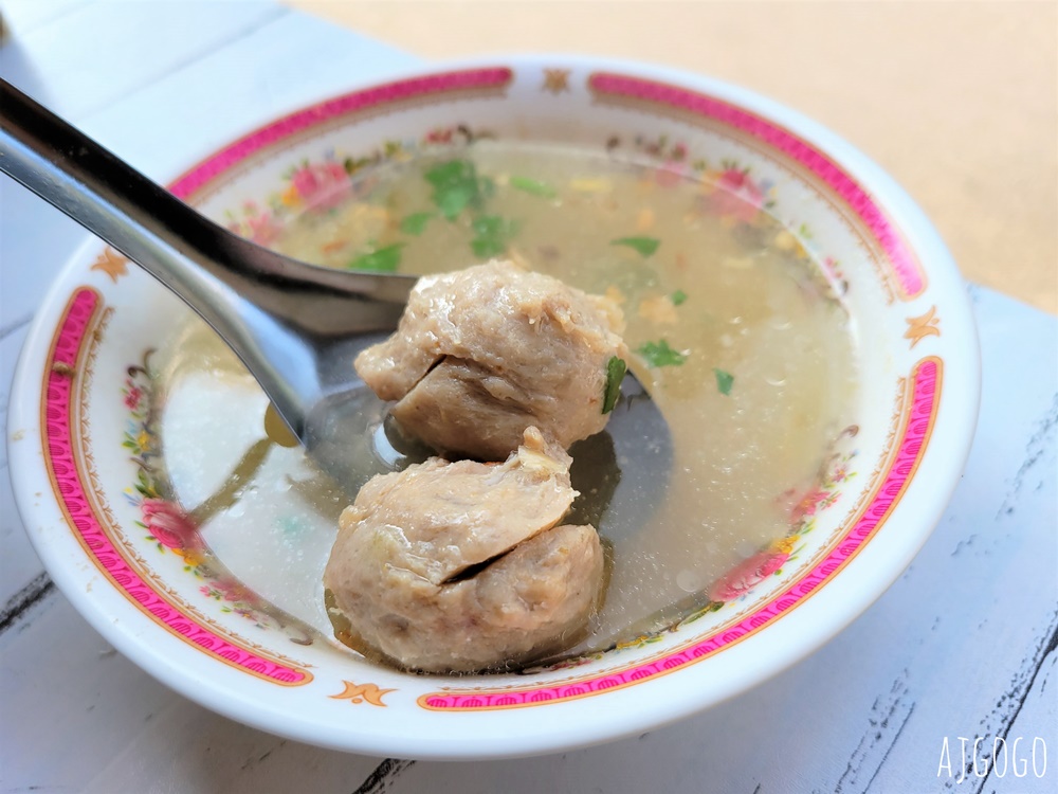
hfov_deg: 67.3
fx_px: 795
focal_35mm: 26
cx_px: 529
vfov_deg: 53.1
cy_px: 397
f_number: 1.8
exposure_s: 1/645
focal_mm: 5.4
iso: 40
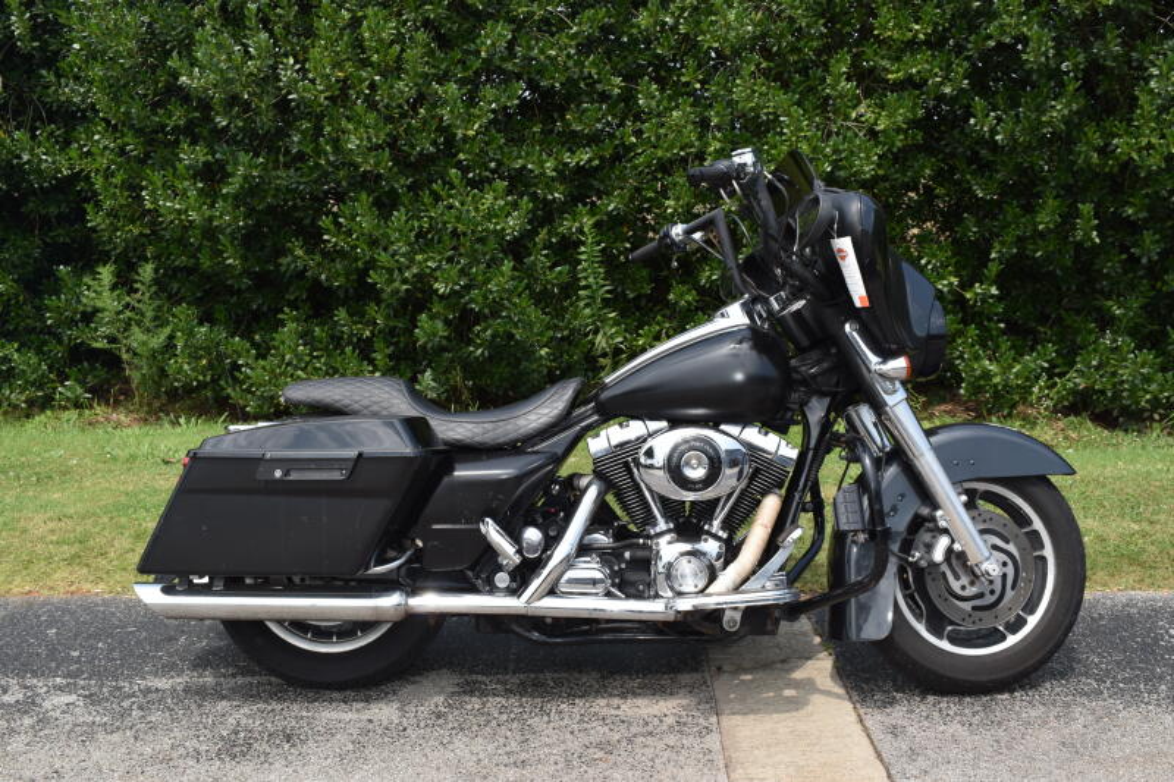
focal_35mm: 38
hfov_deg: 51.3
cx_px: 587
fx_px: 1223
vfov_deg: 35.5
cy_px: 391
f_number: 10
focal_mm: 25
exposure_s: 1/200
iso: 100
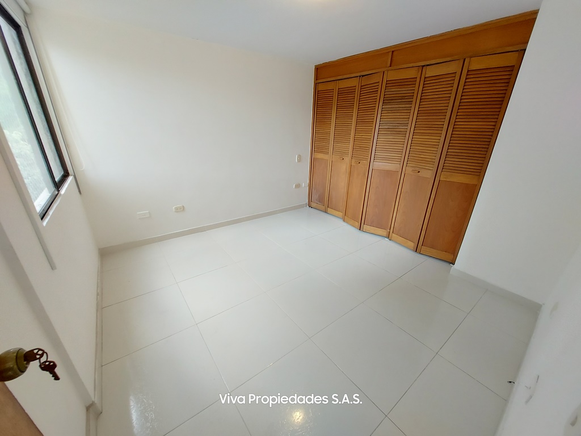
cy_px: 218
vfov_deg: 89.9
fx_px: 218
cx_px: 290
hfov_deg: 106.2
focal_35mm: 13
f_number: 2.2
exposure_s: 1/60
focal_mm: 1.74
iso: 320
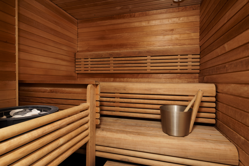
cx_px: 124
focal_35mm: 17
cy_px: 83
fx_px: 118
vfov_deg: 70.4
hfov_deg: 93.3
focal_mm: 17
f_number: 8
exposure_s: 1/200
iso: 100
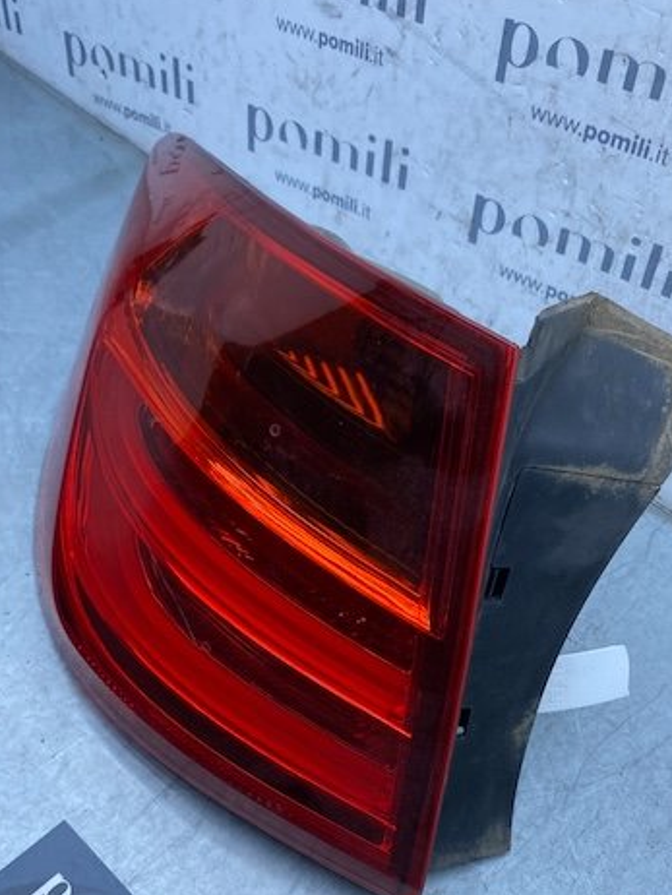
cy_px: 608
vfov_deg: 50.3
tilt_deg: -57.2
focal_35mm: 36
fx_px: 931
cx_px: 320
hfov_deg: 39.7
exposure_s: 1/747
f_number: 1.8
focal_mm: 4.25
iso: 32
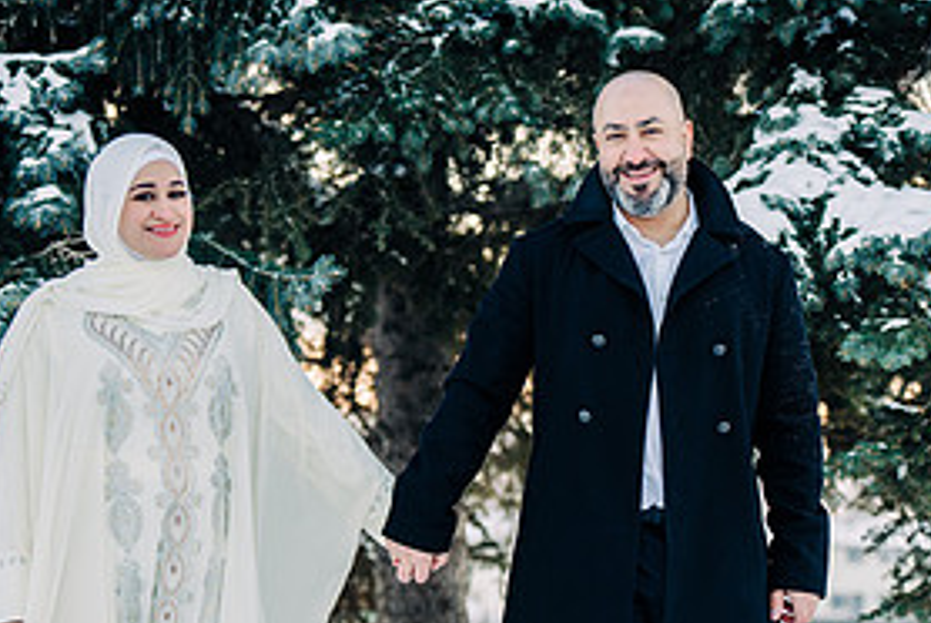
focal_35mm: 146
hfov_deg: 14.0
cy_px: 494
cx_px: 452
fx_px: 3780
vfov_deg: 9.4
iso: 100
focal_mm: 70
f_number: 2.8
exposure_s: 1/125
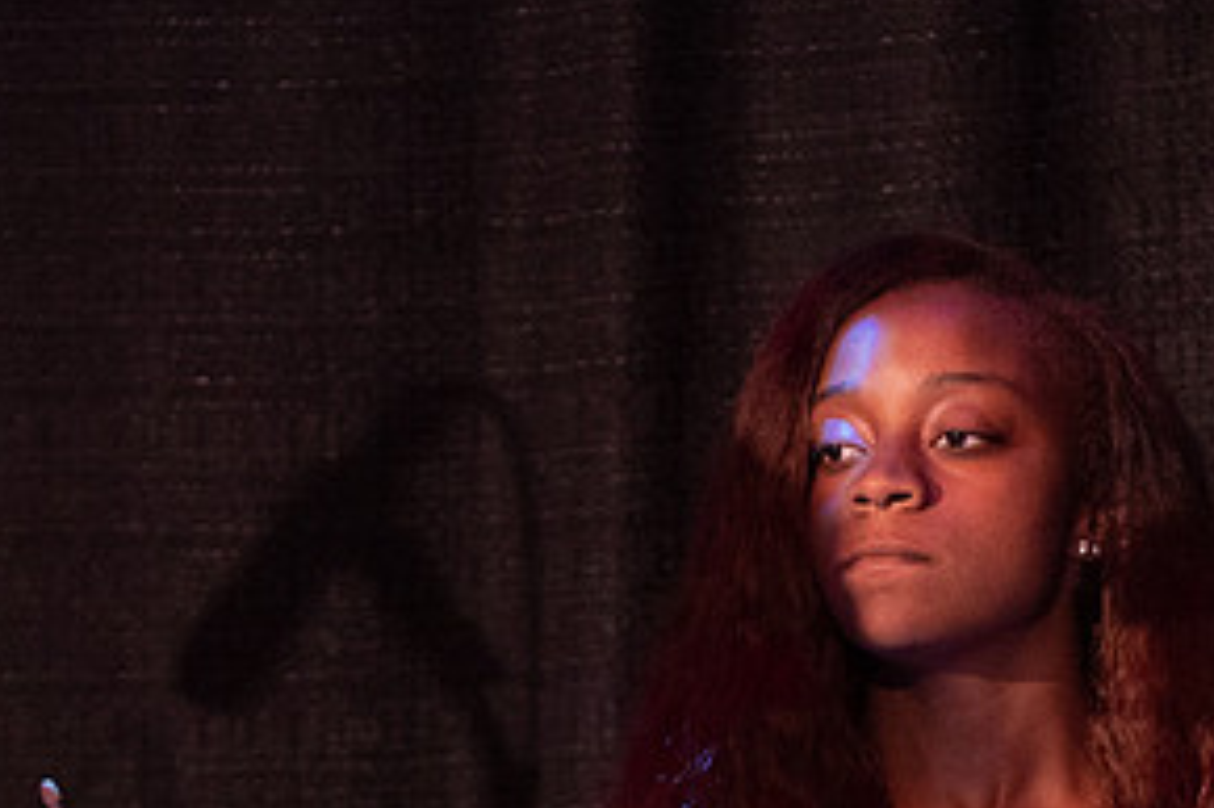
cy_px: 861
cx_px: 760
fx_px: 16581
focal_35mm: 492
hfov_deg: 4.2
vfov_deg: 2.8
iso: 1600
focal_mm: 140
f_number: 2.8
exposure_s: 1/200
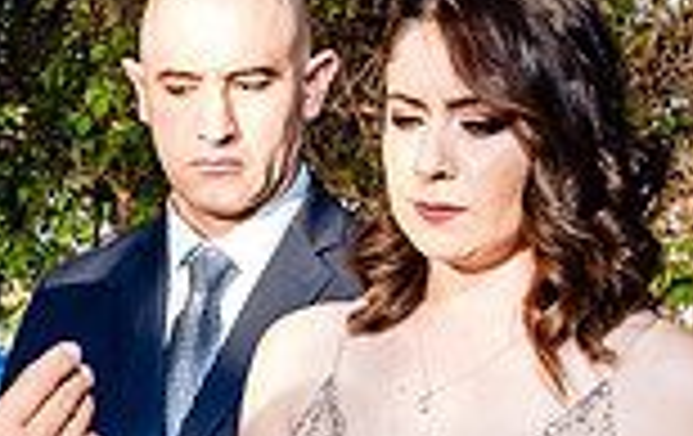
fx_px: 2801
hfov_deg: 13.5
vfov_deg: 8.9
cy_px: 352
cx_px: -274
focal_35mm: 148
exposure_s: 1/200
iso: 800
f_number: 7.1
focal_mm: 35
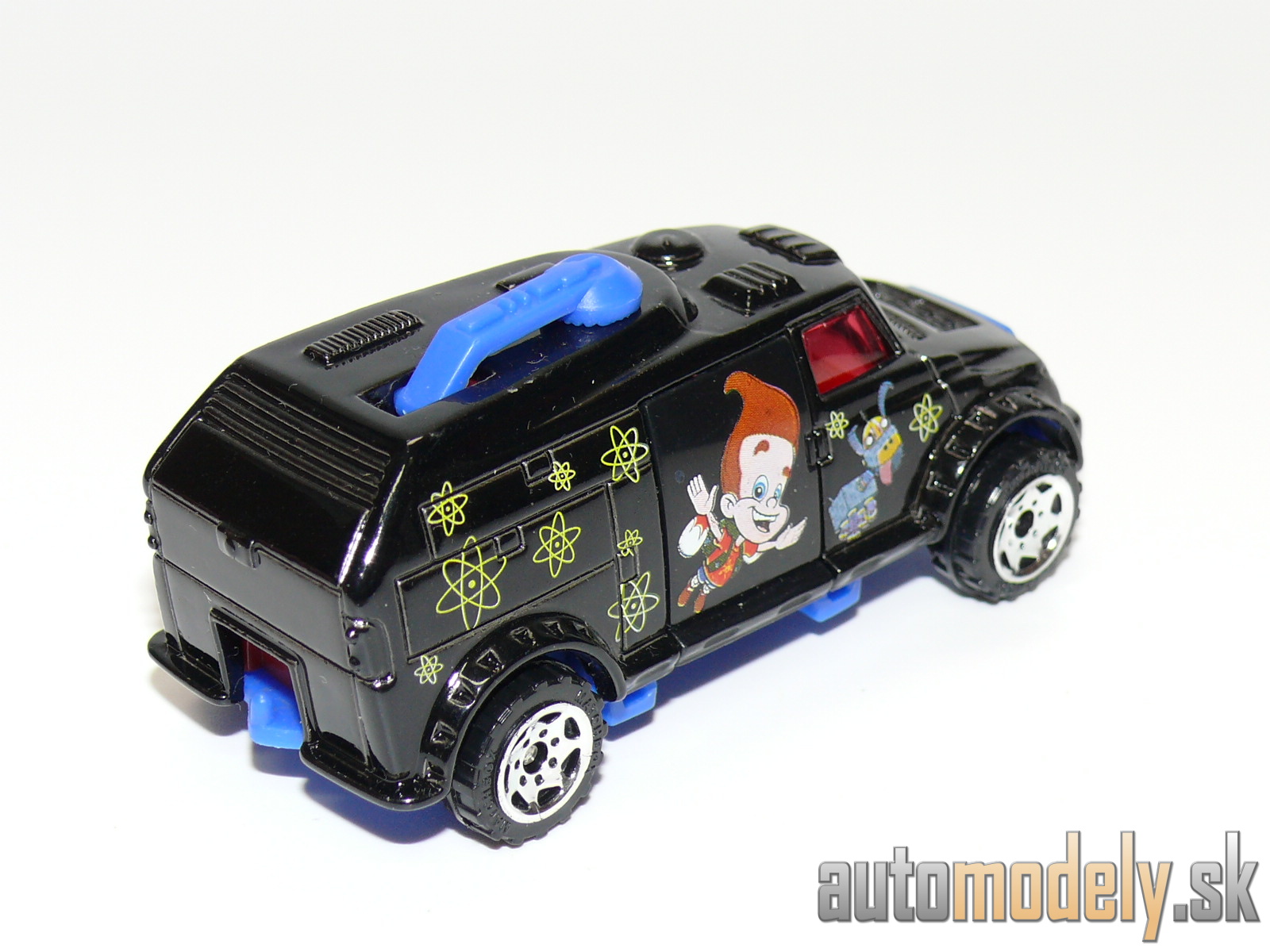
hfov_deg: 21.1
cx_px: 635
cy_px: 476
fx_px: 3412
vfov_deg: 15.9
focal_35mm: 93
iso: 100
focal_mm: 12.8
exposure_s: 1/30
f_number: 4
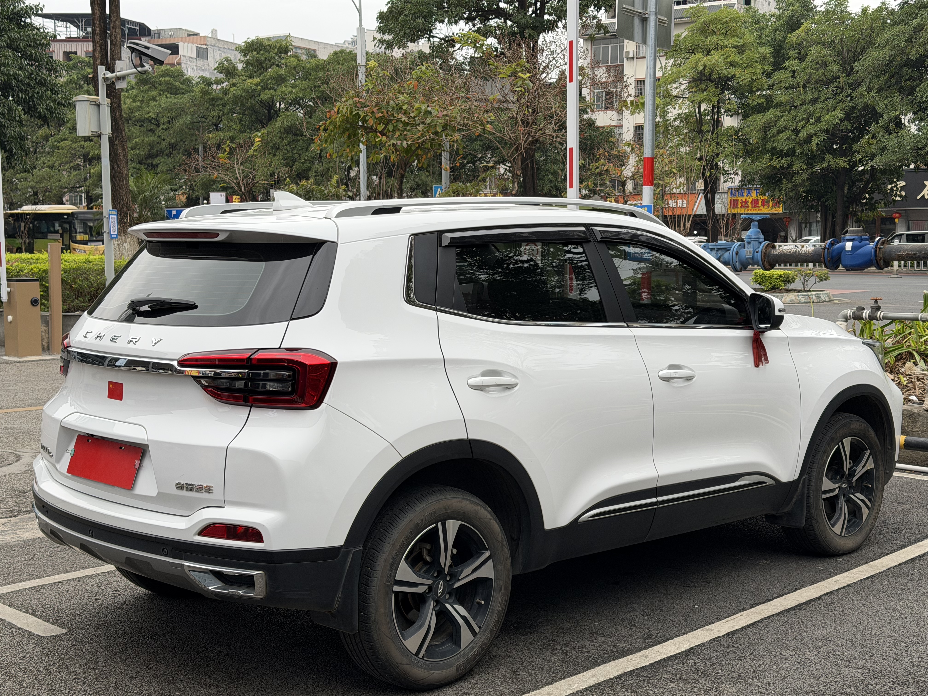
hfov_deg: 39.7
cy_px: 348
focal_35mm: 48
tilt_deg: -6.5
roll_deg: -0.4
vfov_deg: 30.3
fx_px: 1287
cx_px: 464
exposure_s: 1/906
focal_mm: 6.76
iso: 64
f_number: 1.78
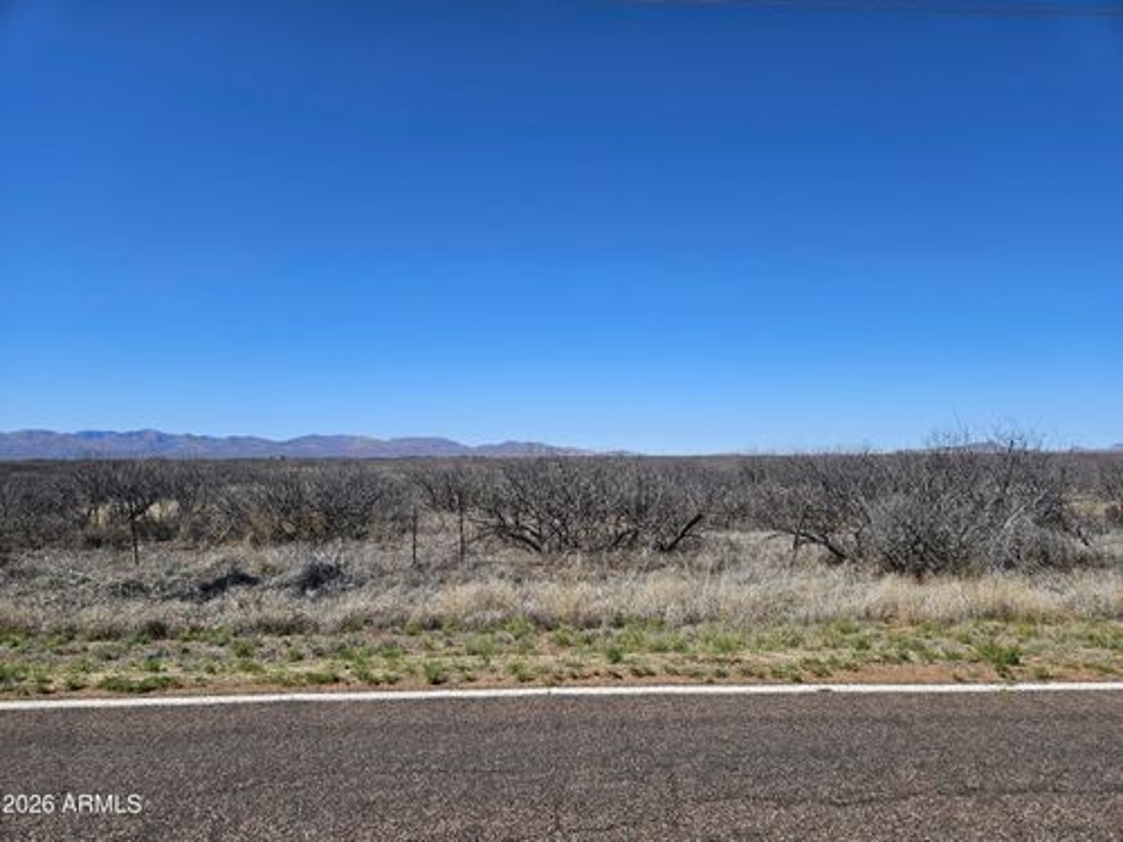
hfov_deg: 73.9
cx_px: 562
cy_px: 421
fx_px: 746
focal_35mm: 23
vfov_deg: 58.9
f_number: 1.8
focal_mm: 5.4
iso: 25
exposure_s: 1/2490
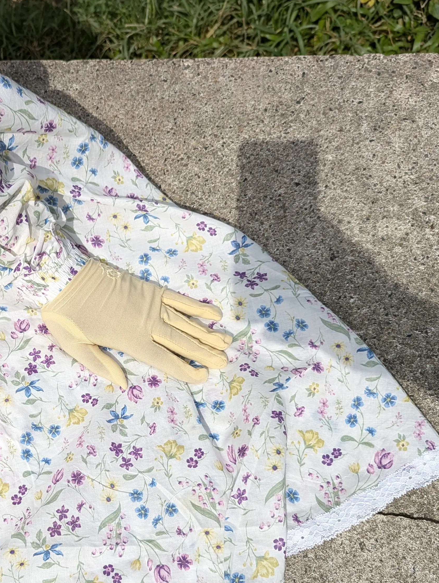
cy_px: 415
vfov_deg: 42.0
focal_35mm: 44
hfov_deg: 32.2
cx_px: 99
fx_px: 742
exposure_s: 1/5650
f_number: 1.85
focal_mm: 6.81
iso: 74
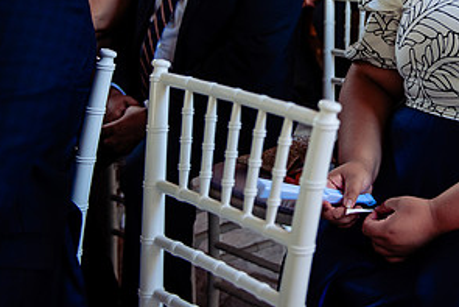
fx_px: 893
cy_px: 23
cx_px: 391
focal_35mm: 70
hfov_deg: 28.0
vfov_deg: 19.1
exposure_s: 1/250
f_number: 3.2
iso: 800
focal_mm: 35
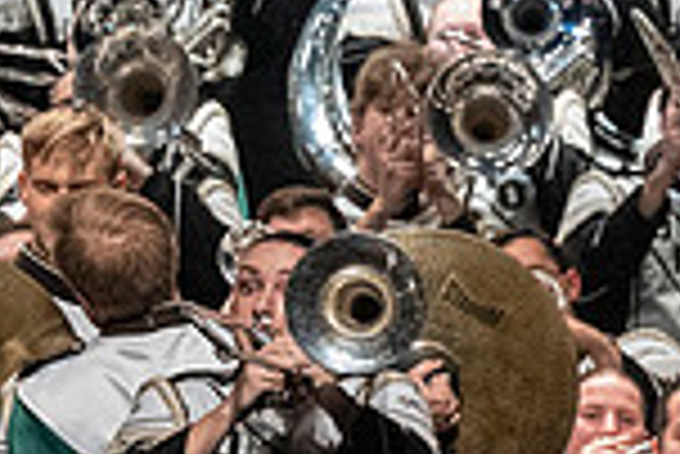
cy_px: 481
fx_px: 16316
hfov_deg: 2.4
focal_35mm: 863
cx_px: 1225
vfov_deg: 1.6
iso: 4000
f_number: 4
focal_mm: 150
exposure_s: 1/500
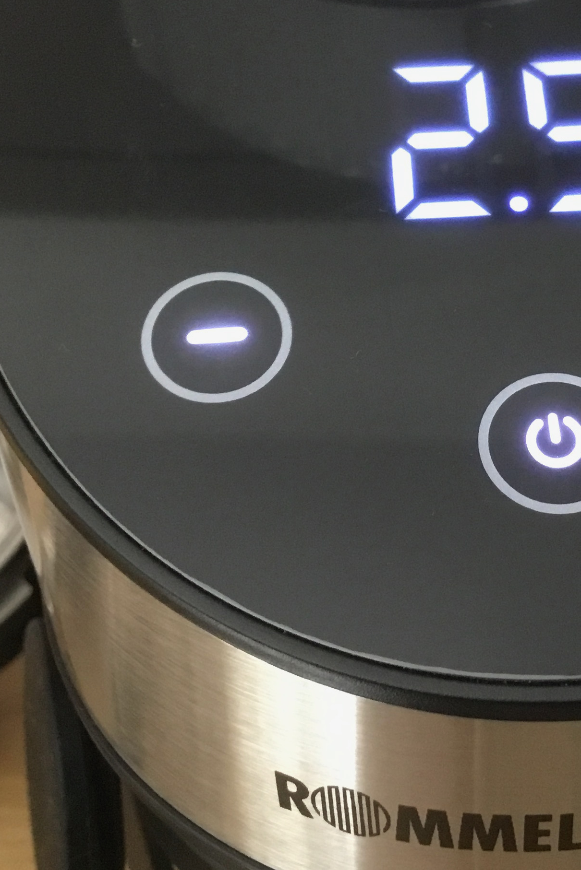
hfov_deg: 23.1
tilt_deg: -39.4
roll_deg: +2.0
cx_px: 442
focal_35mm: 58
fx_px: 1403
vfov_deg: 34.3
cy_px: 314
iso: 250
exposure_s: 1/33
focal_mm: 3.3
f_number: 2.4
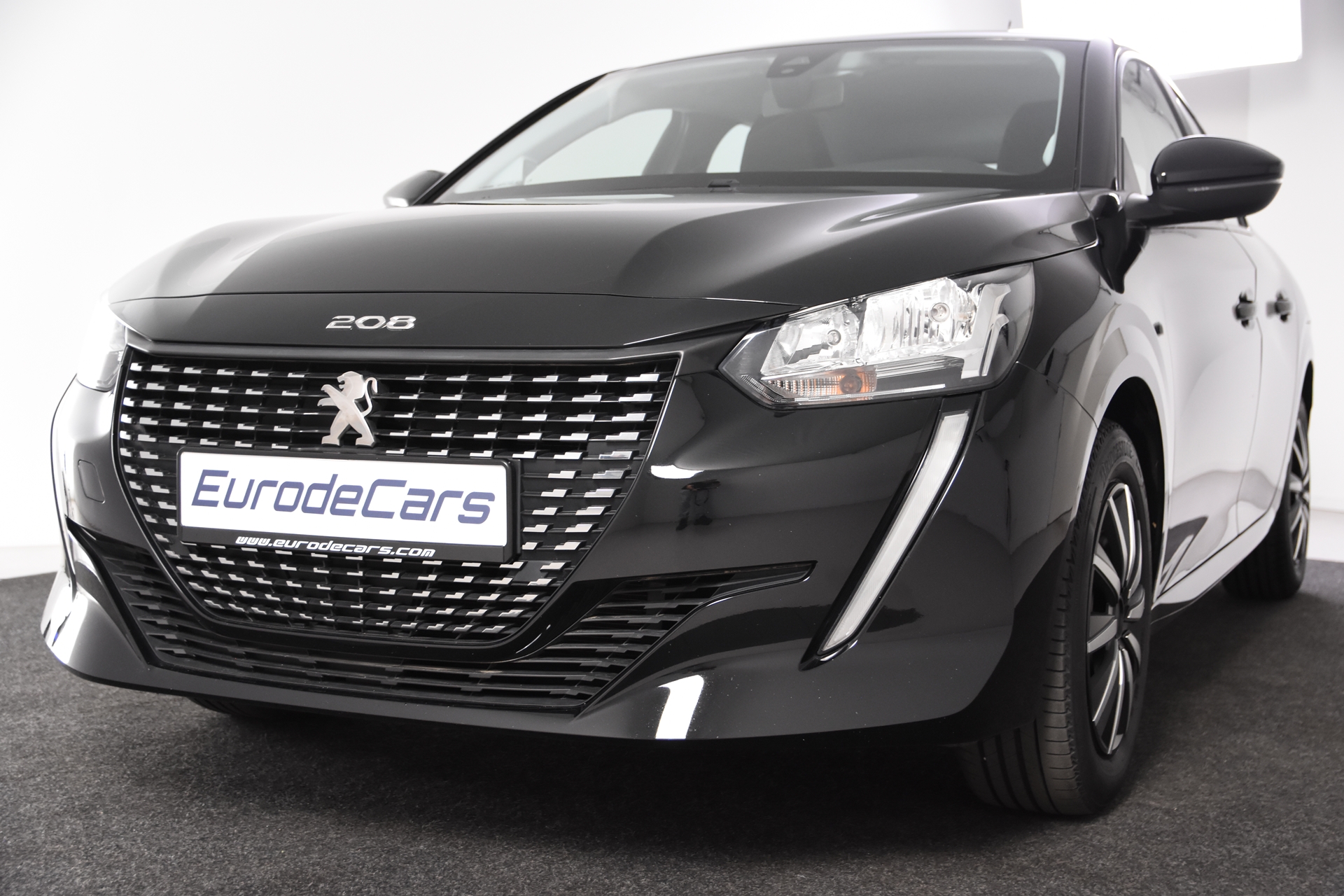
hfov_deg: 42.3
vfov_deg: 28.9
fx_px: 1736
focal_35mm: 46
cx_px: 672
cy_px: 448
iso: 1600
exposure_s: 1/80
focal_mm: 31
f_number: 4.5
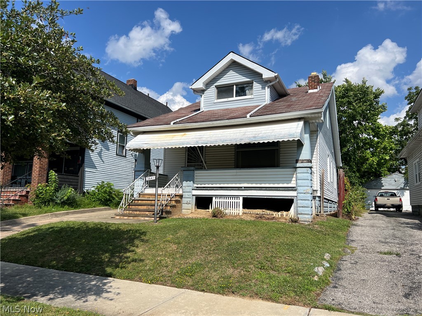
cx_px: 211
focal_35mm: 26
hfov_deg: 67.3
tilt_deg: +8.4
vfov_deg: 53.1
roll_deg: -1.4
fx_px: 317
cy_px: 158
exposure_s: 1/5882
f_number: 1.5
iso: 50
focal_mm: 5.7
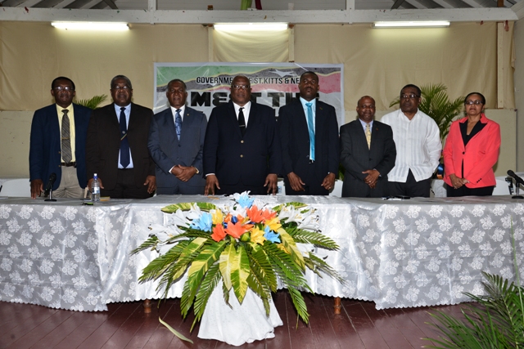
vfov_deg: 37.9
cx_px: 262
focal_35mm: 35
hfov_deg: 54.4
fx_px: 510
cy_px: 174
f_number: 6.3
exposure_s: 1/60
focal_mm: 35
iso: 500
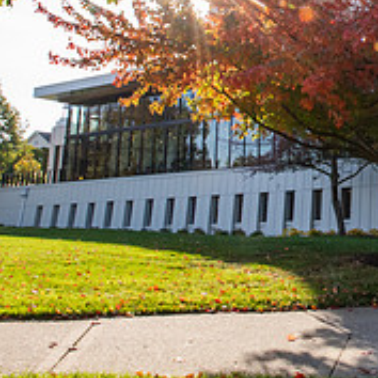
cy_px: 93
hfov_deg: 27.4
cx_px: 481
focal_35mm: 53
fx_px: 655
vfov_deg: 31.6
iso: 800
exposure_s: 1/125
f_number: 18
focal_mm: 19
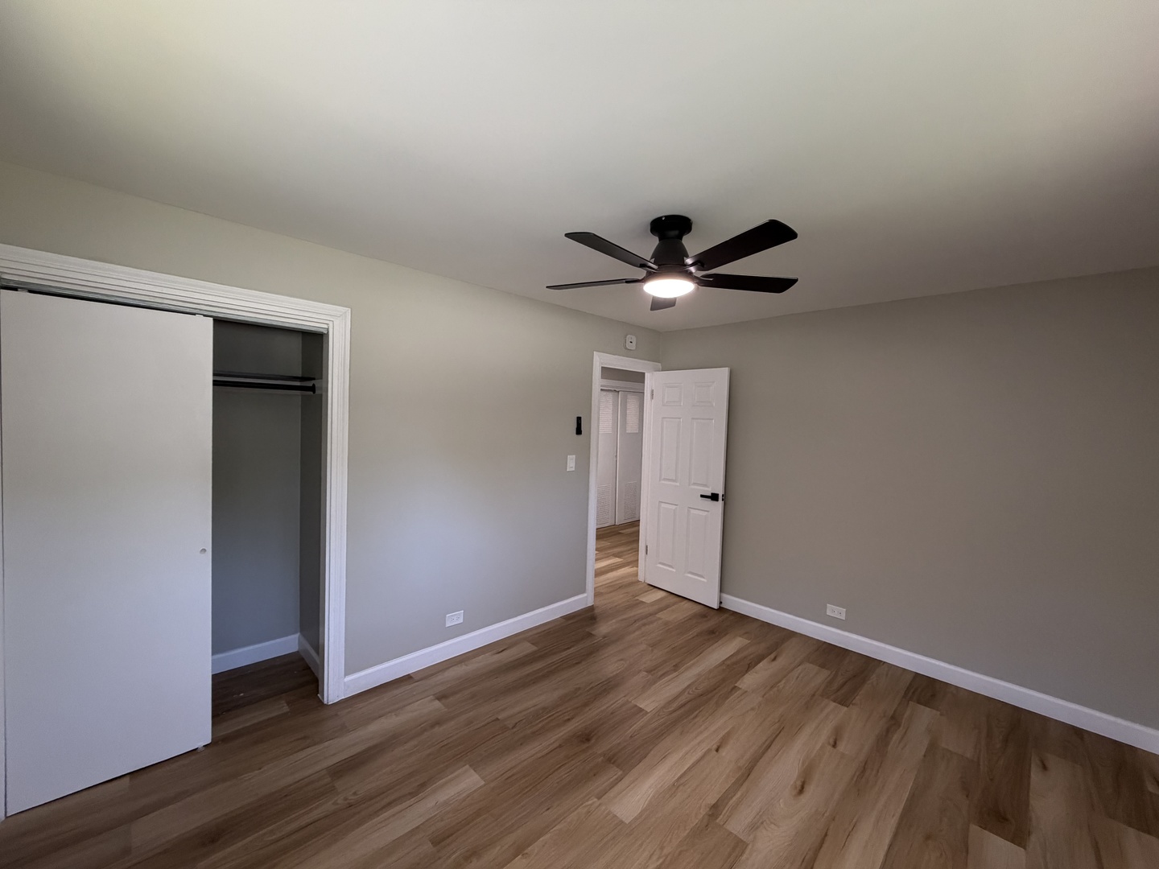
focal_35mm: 14
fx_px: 469
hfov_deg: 102.1
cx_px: 580
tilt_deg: -2.0
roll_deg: -1.0
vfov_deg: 85.7
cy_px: 434
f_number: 2.2
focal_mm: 2.22
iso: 250
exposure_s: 1/121
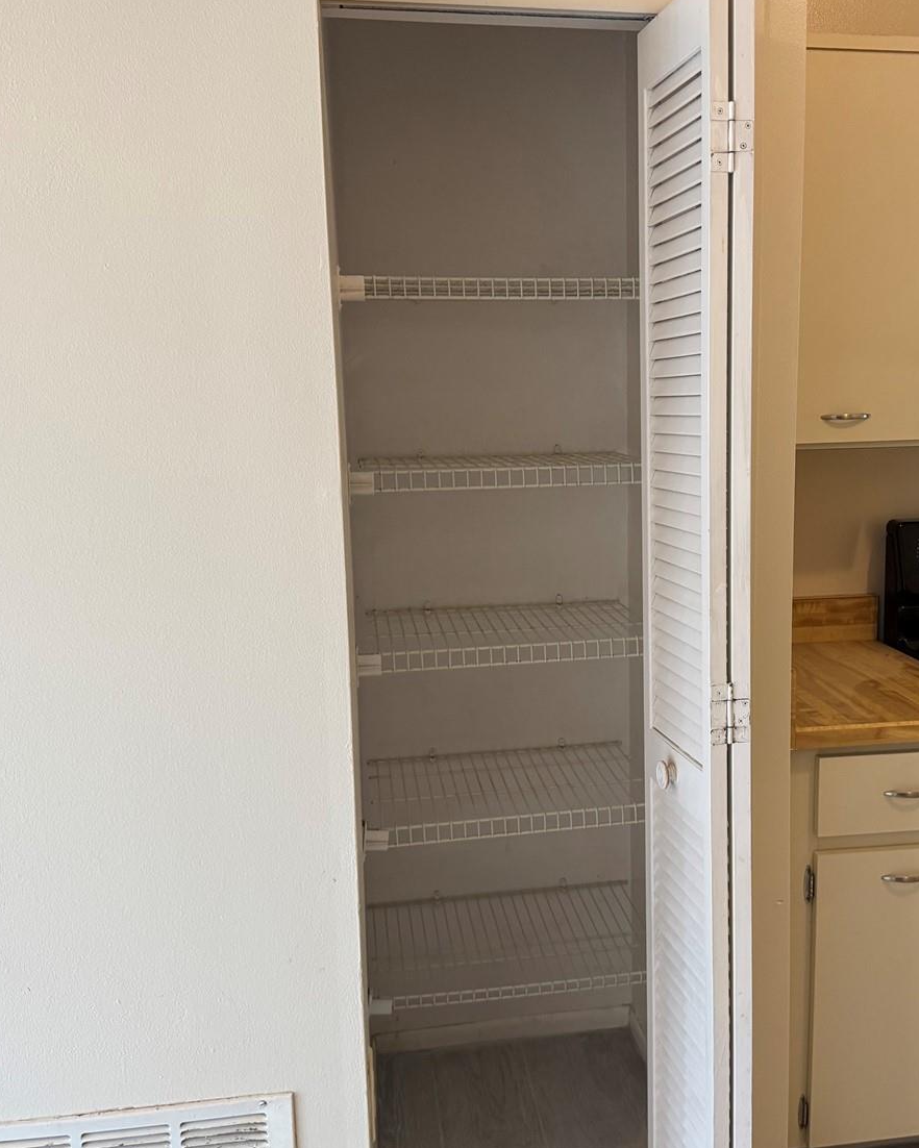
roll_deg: +0.4
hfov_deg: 43.0
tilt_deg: -10.2
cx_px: 572
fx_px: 1156
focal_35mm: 34
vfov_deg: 52.8
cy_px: 579
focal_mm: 6.76
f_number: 1.78
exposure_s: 1/60
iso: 250
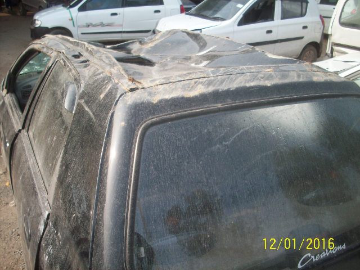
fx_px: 385
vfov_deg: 38.7
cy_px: 135
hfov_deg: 50.1
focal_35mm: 37
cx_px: 180
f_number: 2.8
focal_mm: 6.2
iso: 80
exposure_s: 1/412
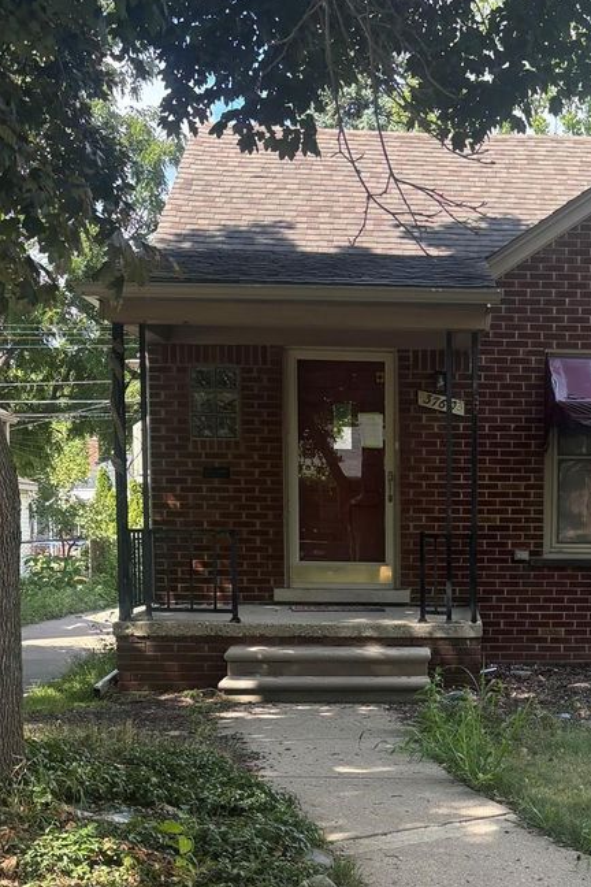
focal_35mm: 57
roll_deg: -0.9
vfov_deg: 34.2
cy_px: 689
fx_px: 1404
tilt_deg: -5.0
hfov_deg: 23.2
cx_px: 524
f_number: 1.6
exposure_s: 1/452
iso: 50
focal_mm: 5.96
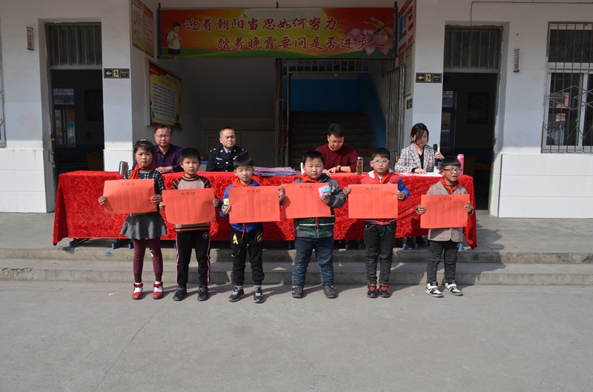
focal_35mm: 27
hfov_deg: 67.5
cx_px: 296
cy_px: 196
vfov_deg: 47.7
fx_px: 444
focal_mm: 18
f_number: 8
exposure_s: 1/250
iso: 100
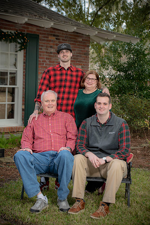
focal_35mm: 82
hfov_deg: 16.7
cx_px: 75
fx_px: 512
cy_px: 112
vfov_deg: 24.8
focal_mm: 82
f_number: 5
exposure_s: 1/200
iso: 320
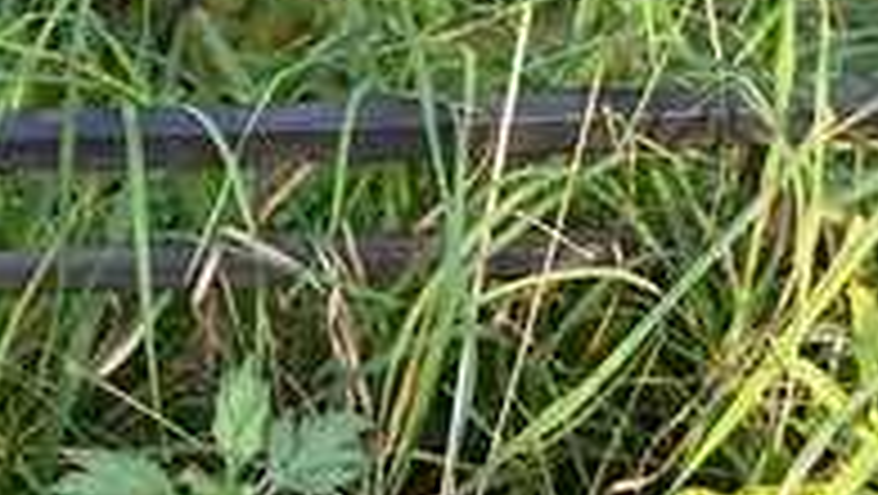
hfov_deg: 17.0
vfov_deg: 9.4
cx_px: -374
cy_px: -666
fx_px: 2702
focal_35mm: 116
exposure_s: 1/176
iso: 32
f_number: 1.8
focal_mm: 4.25
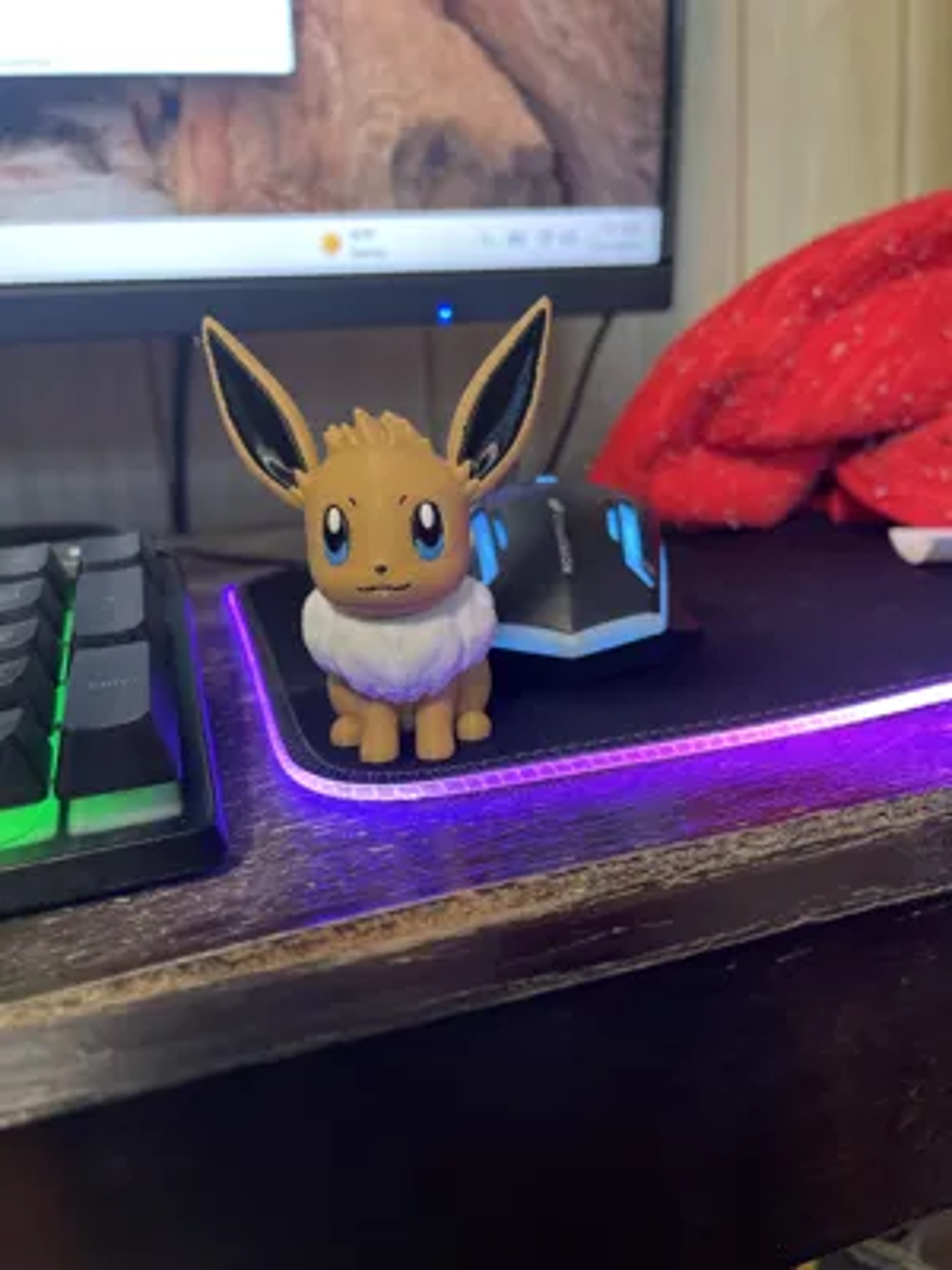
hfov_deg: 54.9
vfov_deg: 69.4
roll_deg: +3.4
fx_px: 917
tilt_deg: -16.2
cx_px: 476
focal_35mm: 25
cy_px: 635
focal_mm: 5.1
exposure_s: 1/40
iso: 400
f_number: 1.6
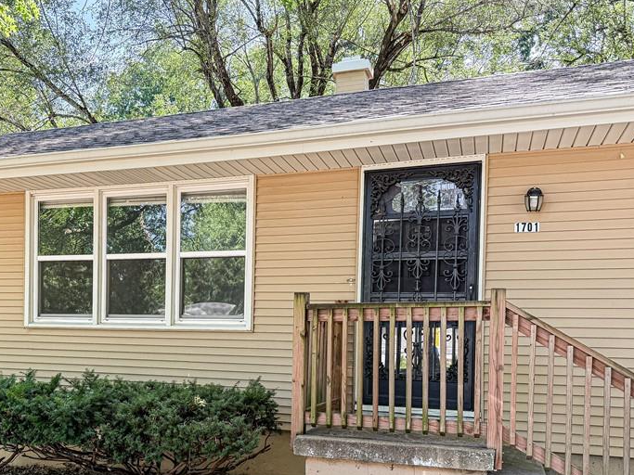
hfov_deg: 50.7
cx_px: 229
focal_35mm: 36
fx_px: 659
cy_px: 337
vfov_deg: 38.9
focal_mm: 6.76
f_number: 1.8
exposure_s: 1/350
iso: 100
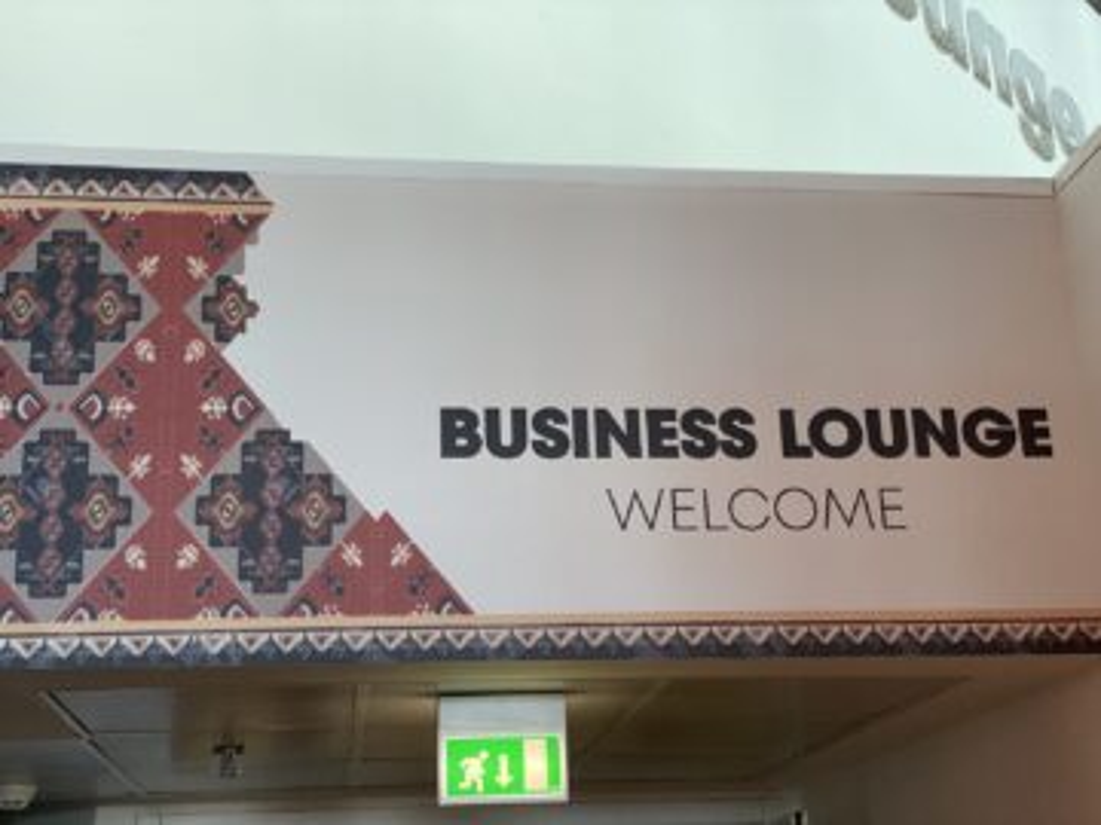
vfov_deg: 28.0
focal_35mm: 52
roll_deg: +0.8
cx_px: 550
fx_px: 1654
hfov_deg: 36.8
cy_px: 412
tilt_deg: +17.7
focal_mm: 6
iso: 160
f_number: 2
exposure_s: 1/50
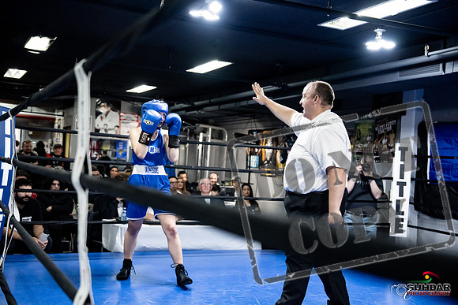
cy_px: 152
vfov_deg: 29.9
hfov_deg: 43.6
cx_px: 229
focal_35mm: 45
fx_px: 573
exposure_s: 1/1000
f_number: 2.8
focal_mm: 45
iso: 8000
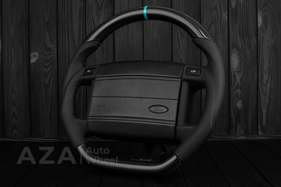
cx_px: 140
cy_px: 94
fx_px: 410
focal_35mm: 52
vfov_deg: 25.8
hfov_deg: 37.8
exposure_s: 1/125
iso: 500
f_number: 6.3
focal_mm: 35
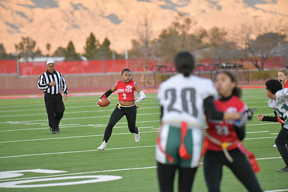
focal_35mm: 195
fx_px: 1560
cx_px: 144
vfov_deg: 7.0
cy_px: 96
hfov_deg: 10.5
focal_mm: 195
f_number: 2.8
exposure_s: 1/3200
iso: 1600
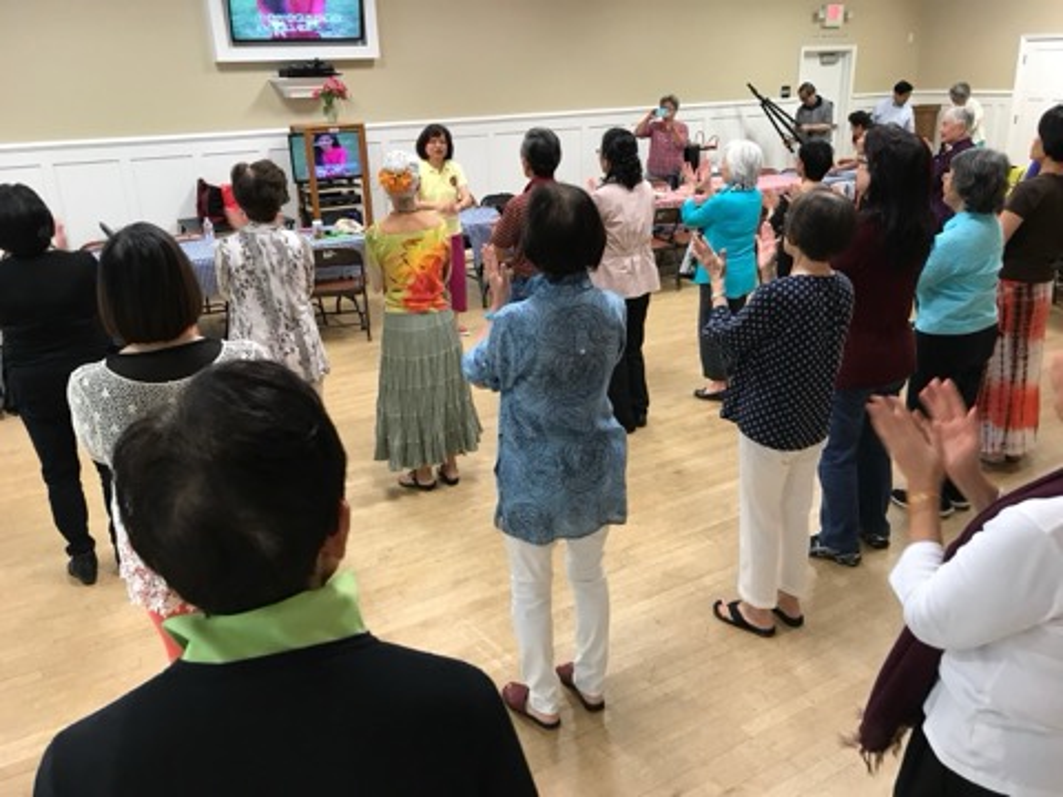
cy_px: 398
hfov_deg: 63.4
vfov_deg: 49.7
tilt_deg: -22.1
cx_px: 532
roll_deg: +2.6
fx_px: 860
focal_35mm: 28
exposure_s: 1/17
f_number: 1.8
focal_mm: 3.99
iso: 40
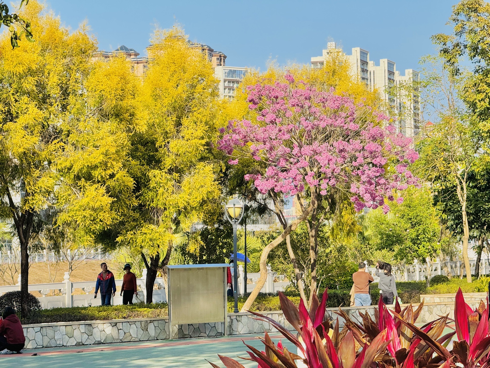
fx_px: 1699
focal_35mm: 120
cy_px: 184
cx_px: 245
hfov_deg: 16.4
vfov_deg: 12.3
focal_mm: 15.66
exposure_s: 1/850
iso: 50
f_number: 2.8
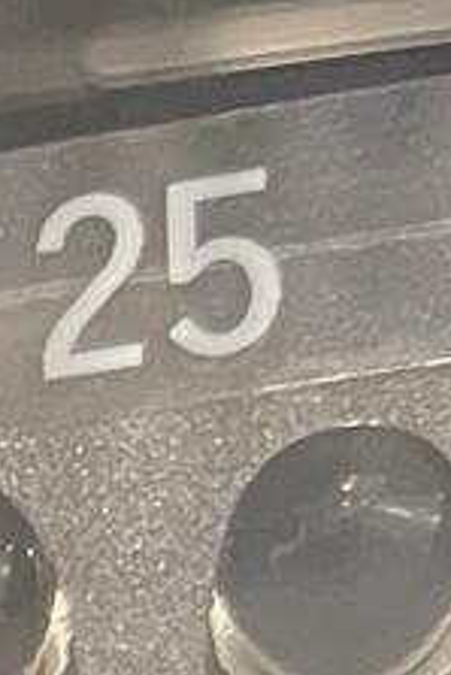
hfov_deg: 4.8
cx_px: -1628
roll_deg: +0.6
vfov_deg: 7.3
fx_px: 4653
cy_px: 2058
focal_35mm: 248
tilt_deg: +1.4
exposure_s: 1/59
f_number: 1.6
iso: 500
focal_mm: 5.1
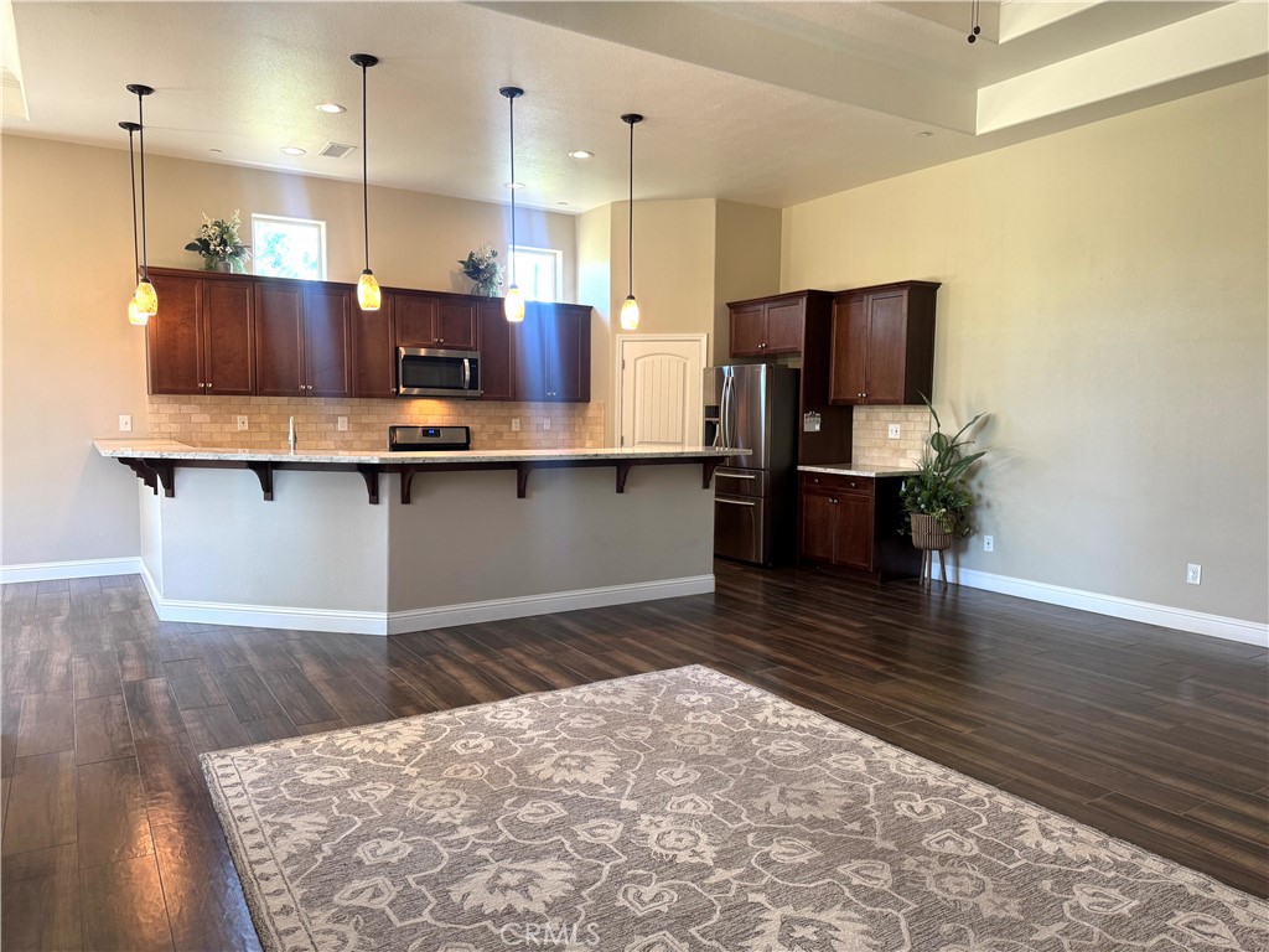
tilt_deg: -6.0
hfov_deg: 71.6
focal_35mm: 24
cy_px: 476
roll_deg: -1.1
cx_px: 634
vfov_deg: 56.8
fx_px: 880
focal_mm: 6.76
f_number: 1.78
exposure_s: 1/60
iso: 160
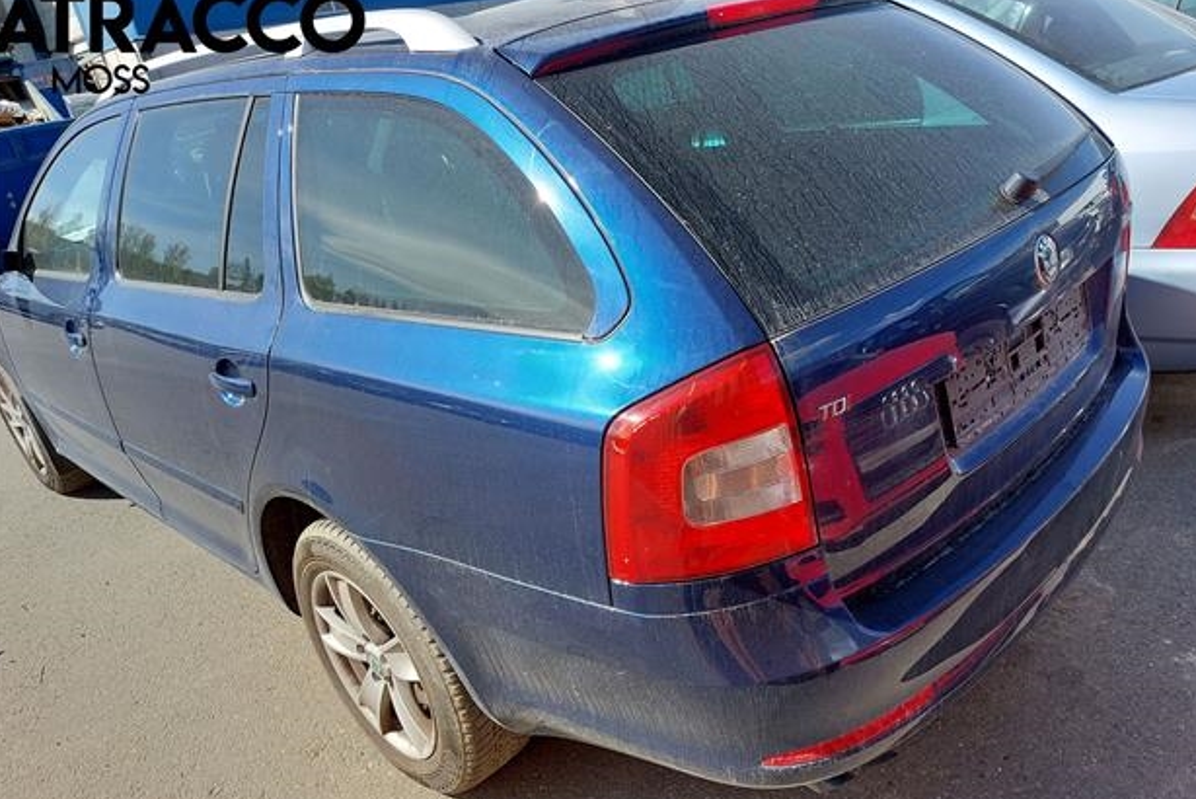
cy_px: 454
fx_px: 864
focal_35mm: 26
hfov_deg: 69.4
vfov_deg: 49.5
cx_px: 614
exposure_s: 1/465
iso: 25
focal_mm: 5.23
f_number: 1.8
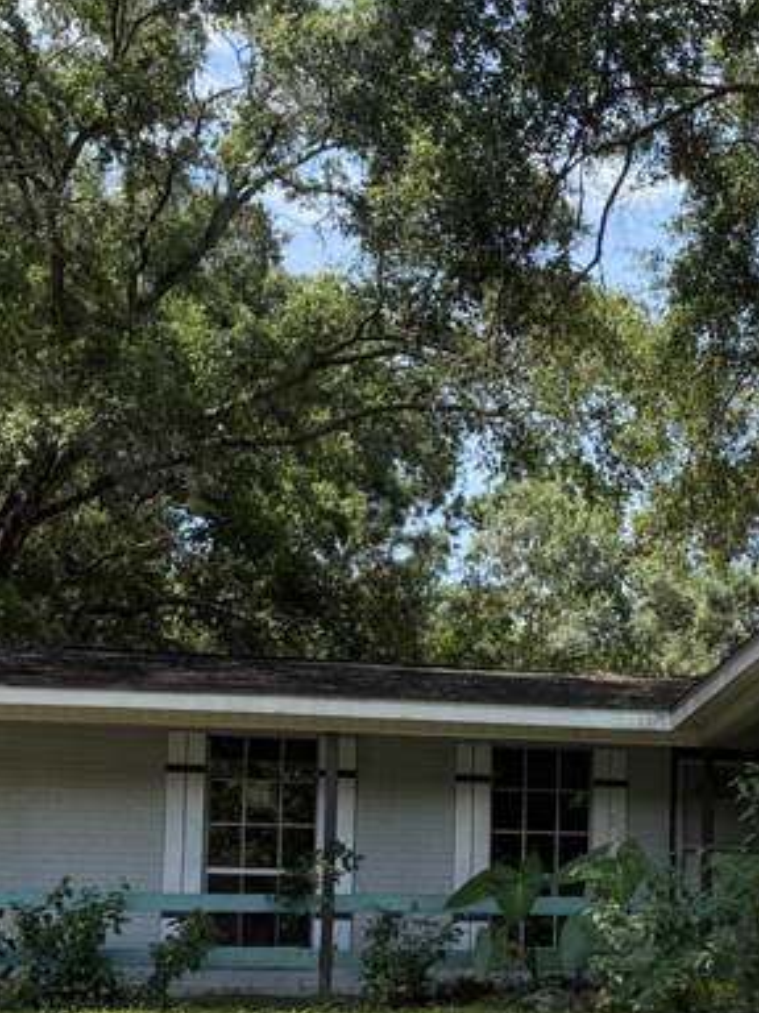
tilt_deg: +3.7
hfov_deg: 22.9
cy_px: 831
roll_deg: +0.0
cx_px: 843
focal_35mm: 60
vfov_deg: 31.2
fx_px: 1754
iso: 80
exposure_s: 1/1553
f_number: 1.78
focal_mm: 6.76
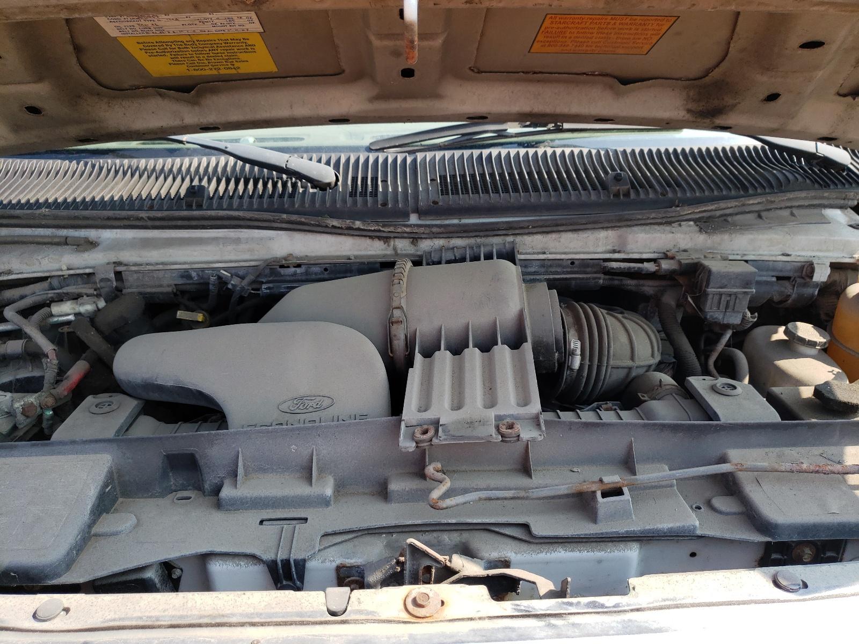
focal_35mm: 26
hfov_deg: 67.3
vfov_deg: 53.1
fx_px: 645
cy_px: 322
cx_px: 430
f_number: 1.5
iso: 50
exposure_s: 1/625
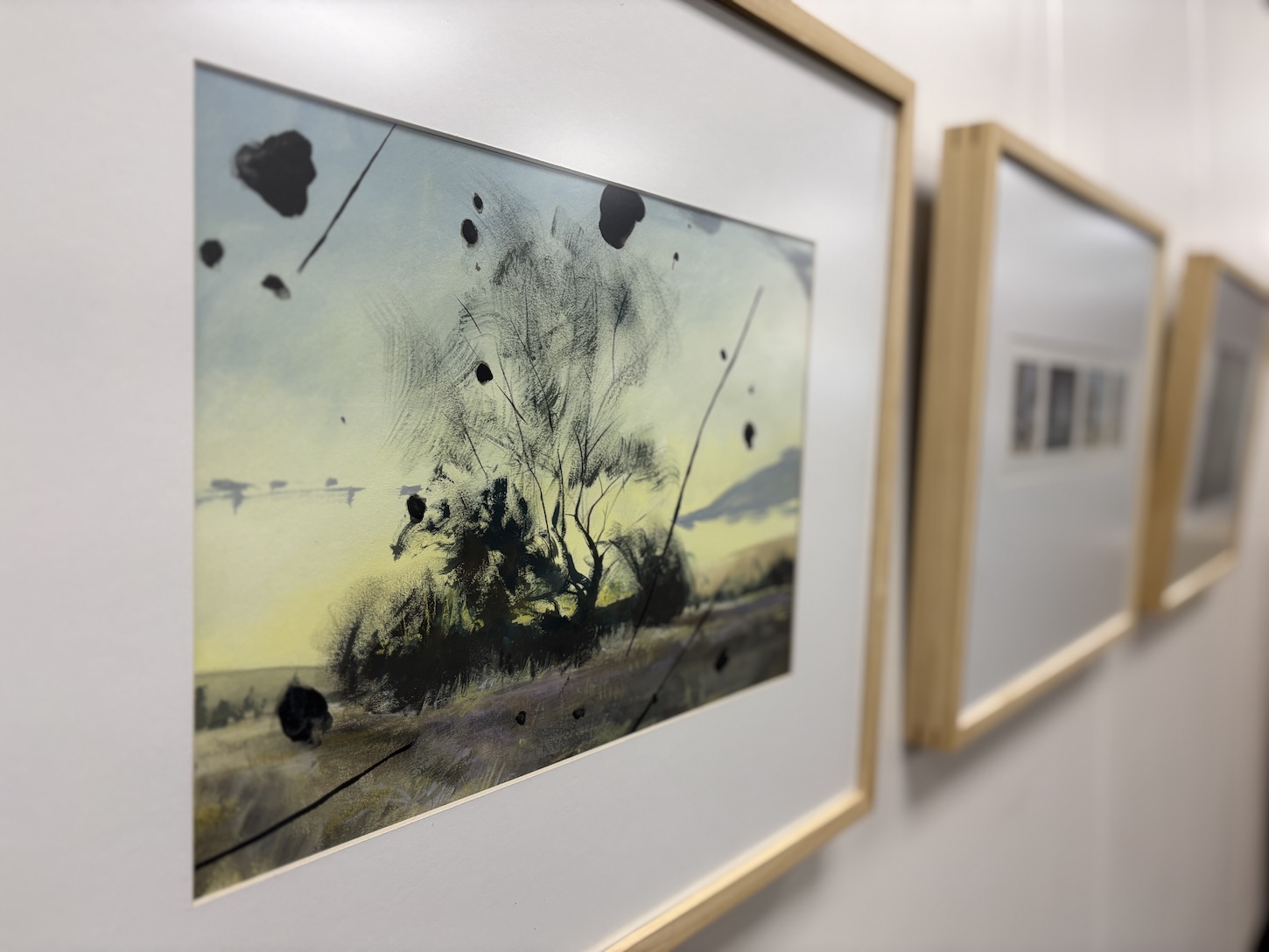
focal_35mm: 26
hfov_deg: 67.3
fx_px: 953
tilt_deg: -2.5
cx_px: 634
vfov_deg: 53.1
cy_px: 476
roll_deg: +0.5
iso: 125
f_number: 1.6
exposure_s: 1/120
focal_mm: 5.96
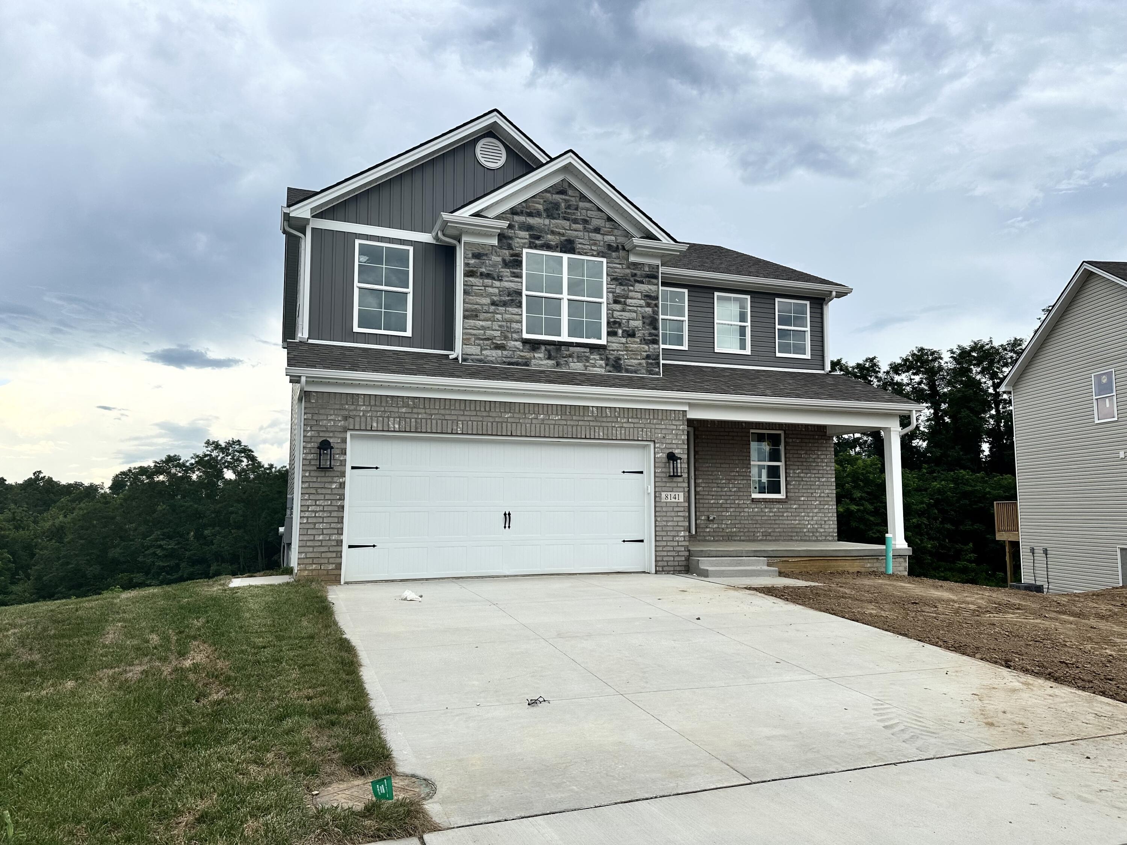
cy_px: 422
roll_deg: -0.4
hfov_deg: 71.6
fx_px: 781
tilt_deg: +6.5
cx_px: 564
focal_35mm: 24
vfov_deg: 56.8
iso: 80
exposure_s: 1/1988
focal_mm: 6.86
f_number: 1.78
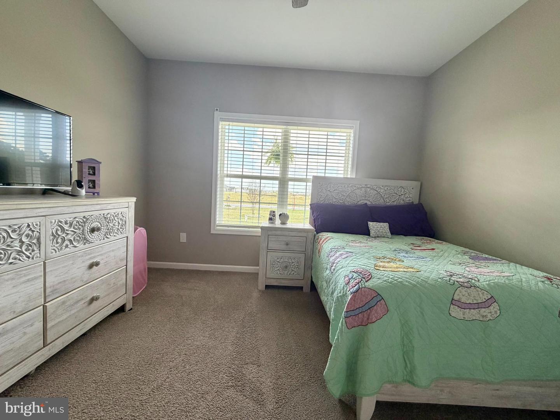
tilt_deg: -4.2
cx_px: 280
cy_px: 210
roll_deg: -2.8
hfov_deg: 102.1
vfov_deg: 85.7
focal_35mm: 14
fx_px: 226
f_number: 2.2
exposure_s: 1/121
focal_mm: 2.22
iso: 250
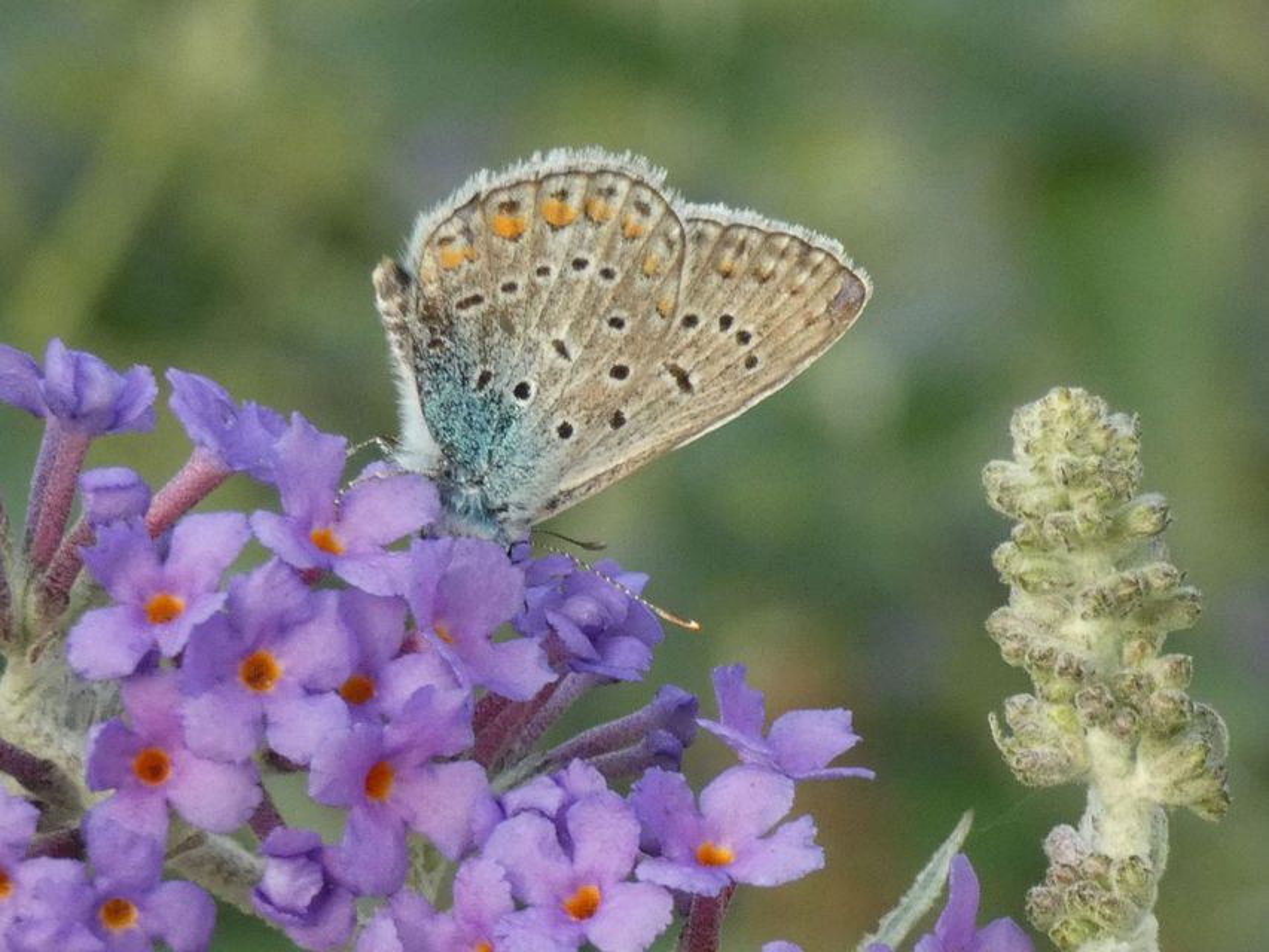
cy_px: 476
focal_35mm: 141
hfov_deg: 14.0
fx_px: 5170
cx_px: 634
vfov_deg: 10.5
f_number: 5.3
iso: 500
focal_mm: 25.2
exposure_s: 1/80
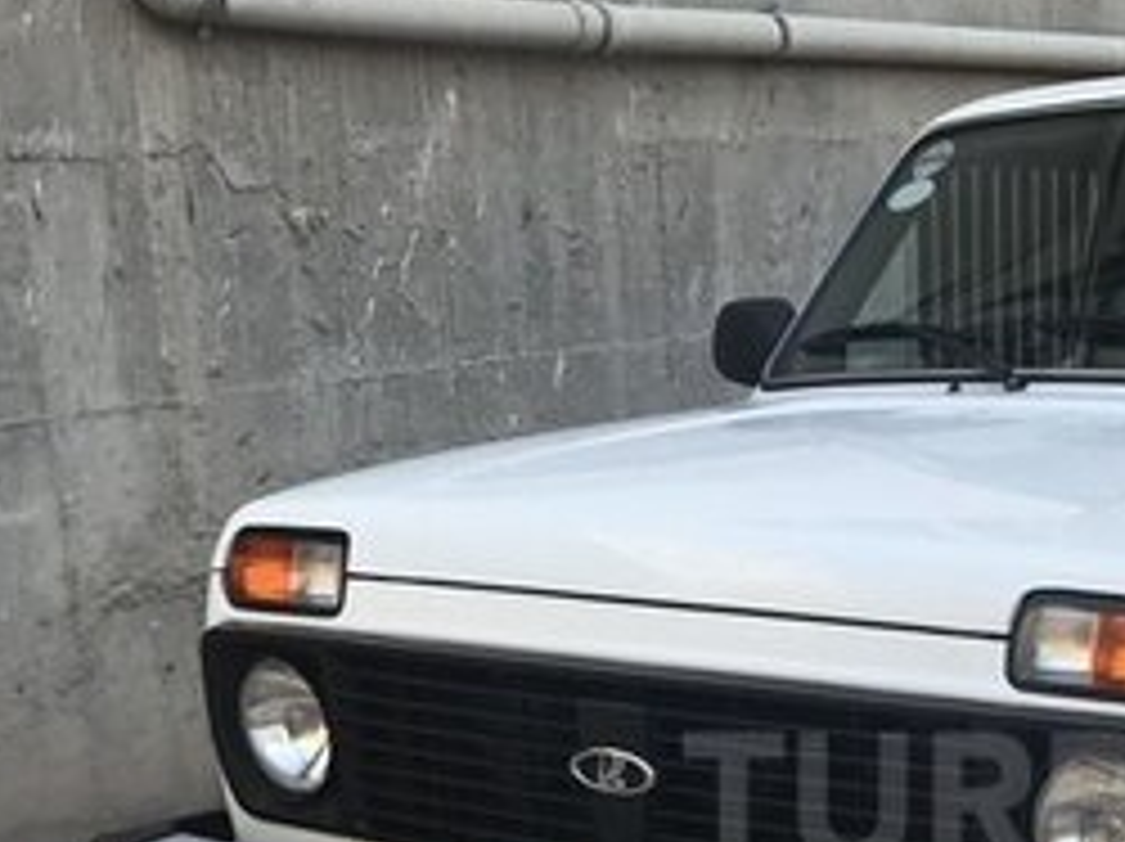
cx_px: 1143
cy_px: 799
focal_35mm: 74
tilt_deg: -15.6
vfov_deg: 19.4
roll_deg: +0.9
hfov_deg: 25.0
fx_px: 2403
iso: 20
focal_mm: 3.99
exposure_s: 1/377
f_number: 1.8
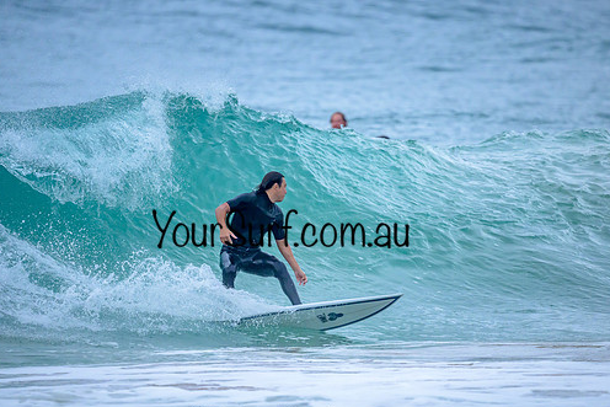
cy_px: 218
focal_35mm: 935
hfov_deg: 2.2
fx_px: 15847
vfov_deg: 1.5
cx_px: 279
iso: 1800
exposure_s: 1/3200
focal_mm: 800
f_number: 6.3
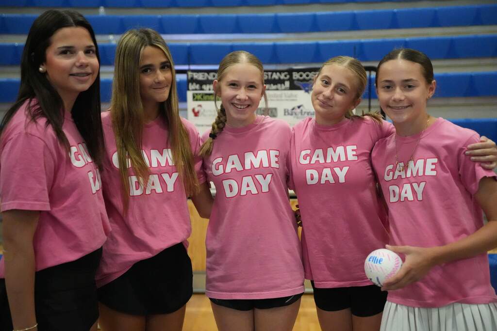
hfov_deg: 41.9
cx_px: 248
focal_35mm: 47
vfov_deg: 28.7
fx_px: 649
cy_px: 166
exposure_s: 1/3200
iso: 20000
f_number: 2.8
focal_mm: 47
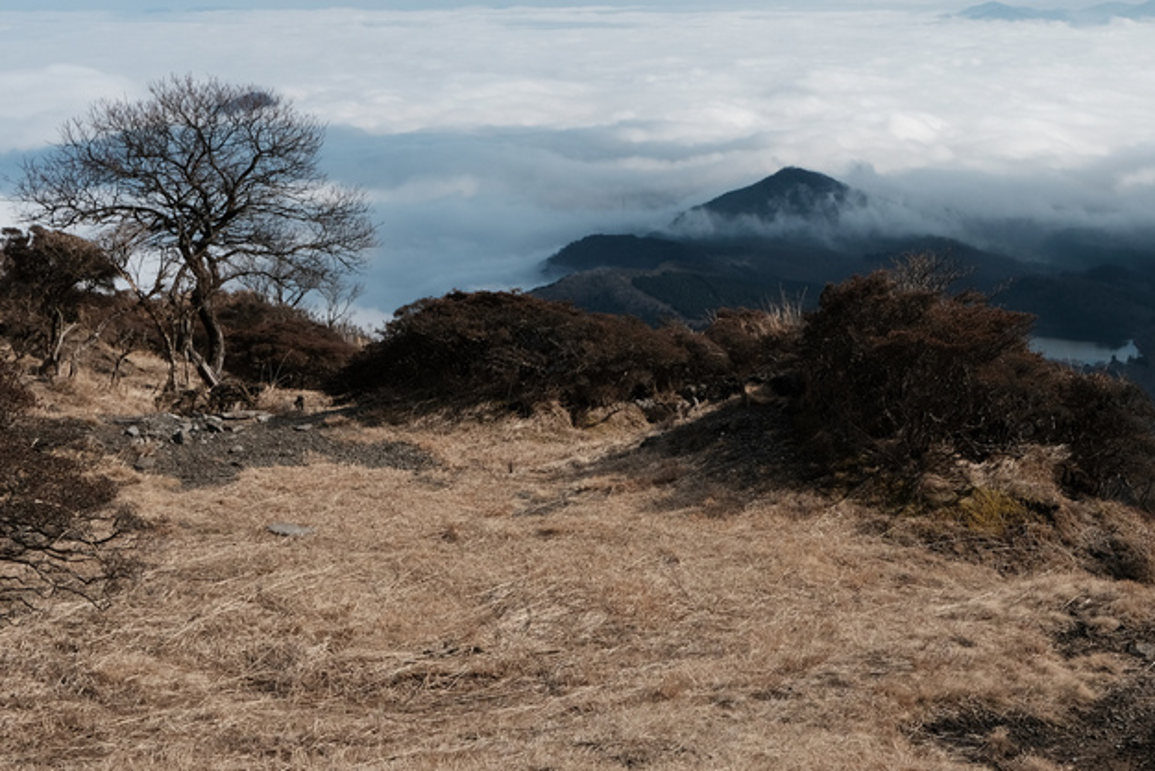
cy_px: 469
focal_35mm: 56
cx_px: 811
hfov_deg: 35.1
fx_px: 1797
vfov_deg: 24.2
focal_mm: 23
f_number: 8
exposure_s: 1/850
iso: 250
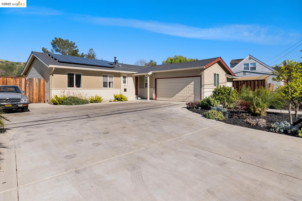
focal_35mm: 19
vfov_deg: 64.6
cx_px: 151
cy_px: 100
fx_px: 159
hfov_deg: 86.9
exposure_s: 1/2000
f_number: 8
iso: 800
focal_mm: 12.7
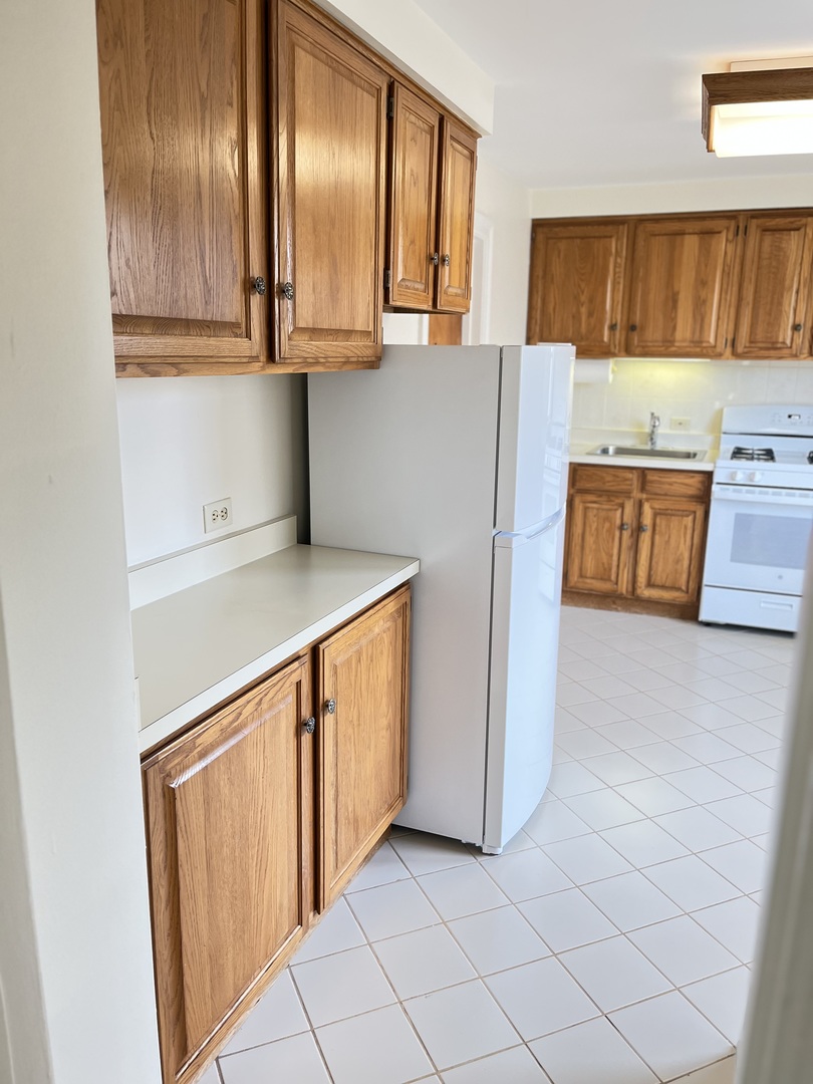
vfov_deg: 67.3
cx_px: 406
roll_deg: -0.1
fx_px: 814
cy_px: 542
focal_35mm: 26
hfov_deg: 53.1
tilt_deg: -12.3
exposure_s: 1/60
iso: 200
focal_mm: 5.1
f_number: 1.6
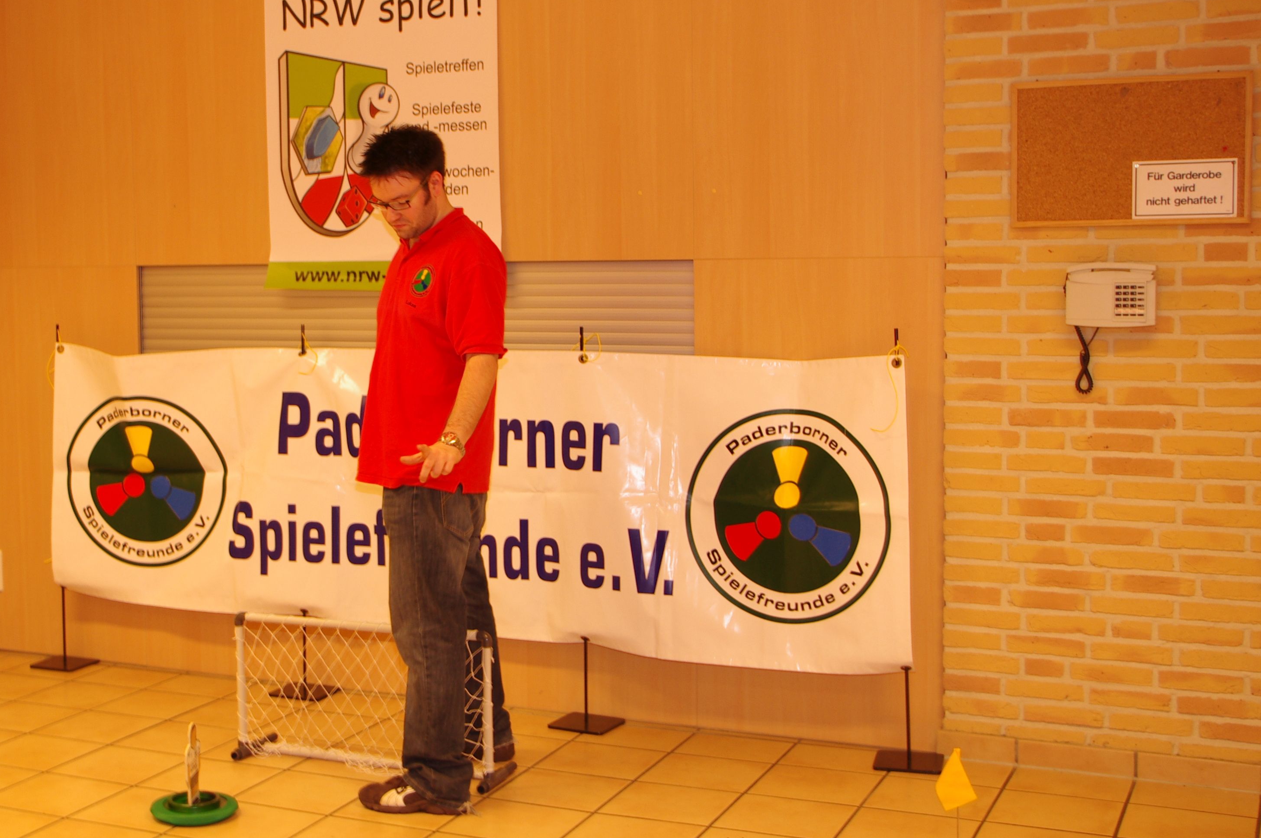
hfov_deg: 39.0
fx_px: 1749
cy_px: 369
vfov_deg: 26.9
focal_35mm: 50
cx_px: 388
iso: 200
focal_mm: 23.13
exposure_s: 1/25
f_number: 4
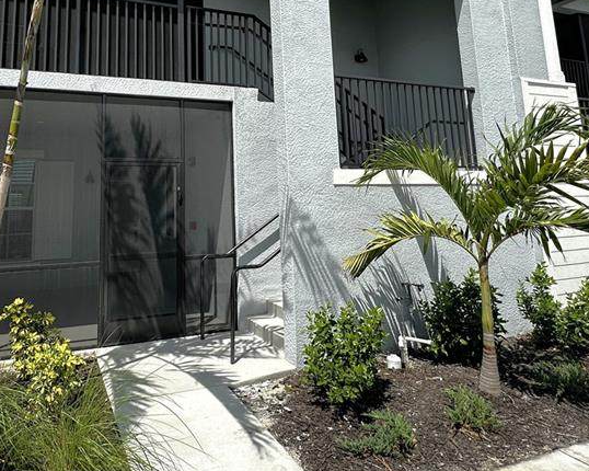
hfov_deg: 64.8
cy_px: 130
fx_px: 453
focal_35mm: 26
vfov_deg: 52.9
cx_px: 210
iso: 50
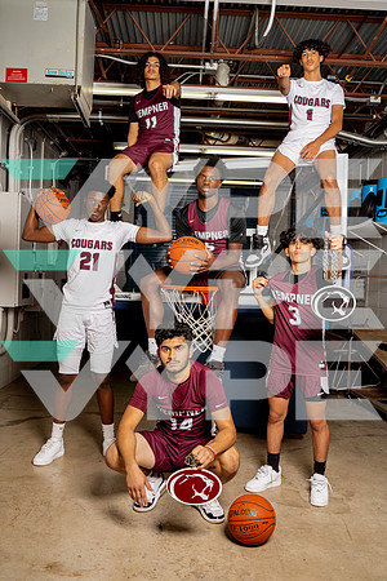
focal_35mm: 35
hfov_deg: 37.9
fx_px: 564
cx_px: 194
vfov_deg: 54.4
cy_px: 290
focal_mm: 35
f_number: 8
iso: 200
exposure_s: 1/250
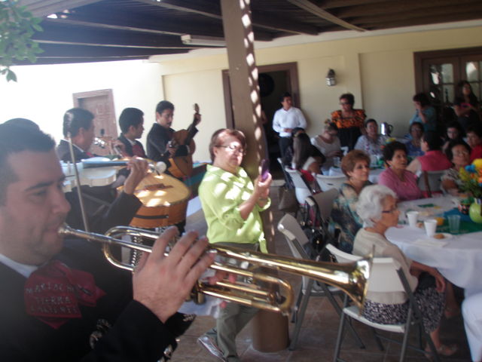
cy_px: 181
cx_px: 241
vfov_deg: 37.7
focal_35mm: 38
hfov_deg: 49.0
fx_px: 529
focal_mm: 6.7
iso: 80
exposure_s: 1/30
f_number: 3.5
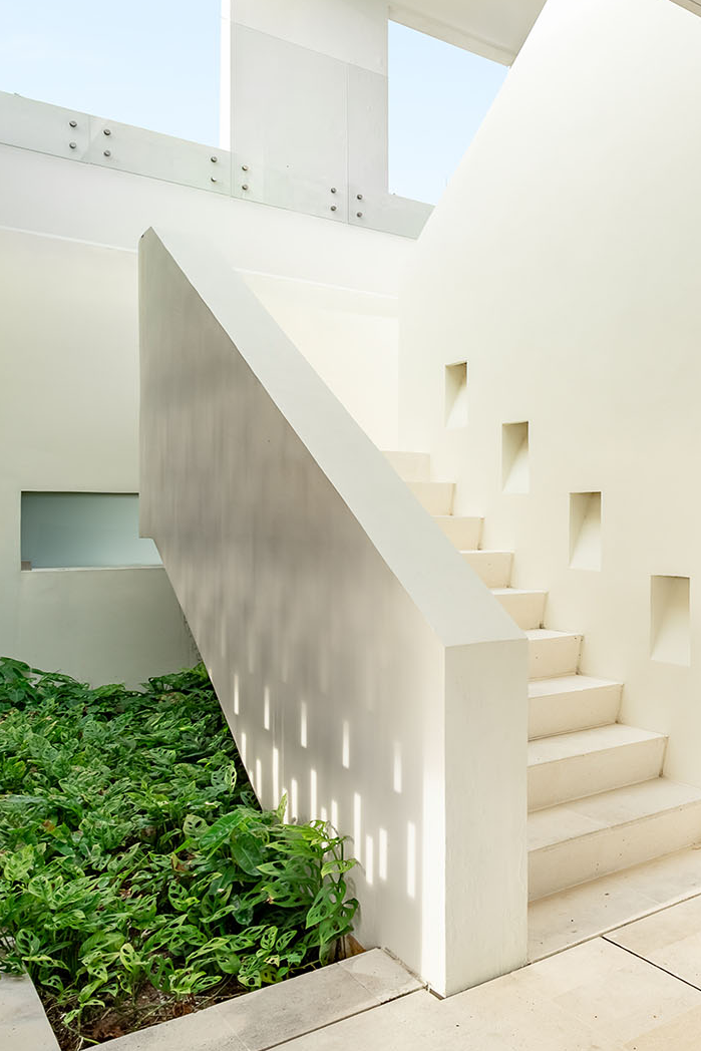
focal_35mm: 29
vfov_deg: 63.7
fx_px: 847
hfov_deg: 36.7
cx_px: 799
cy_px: 529
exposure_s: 1/640
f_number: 8
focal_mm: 19
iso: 320
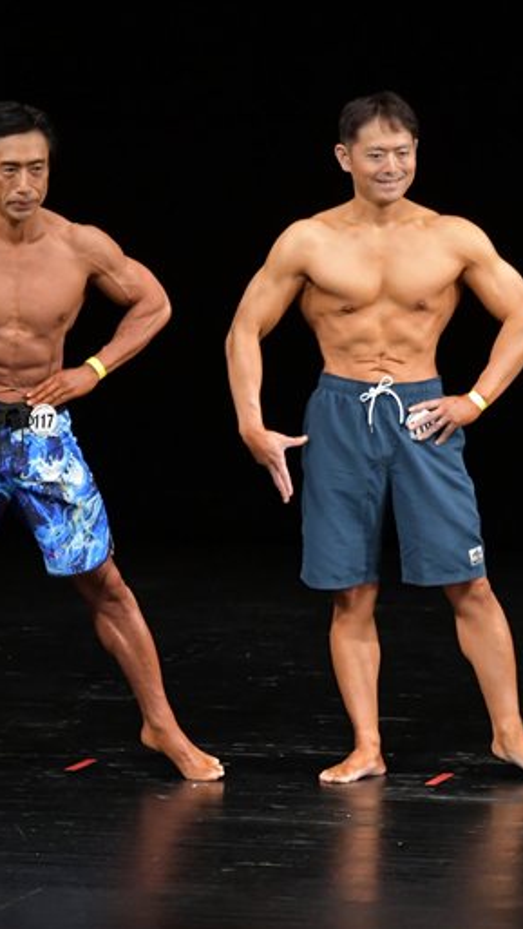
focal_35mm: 403
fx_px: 9924
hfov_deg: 3.0
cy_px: 465
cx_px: 142
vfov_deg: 5.4
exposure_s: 1/400
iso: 3200
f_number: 5.6
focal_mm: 170
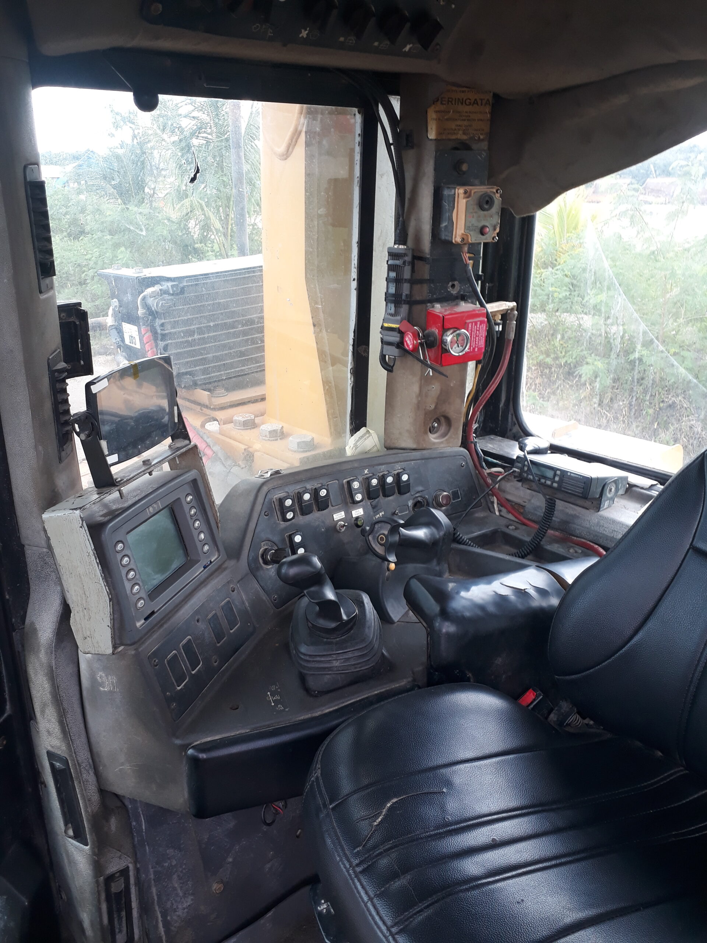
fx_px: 735
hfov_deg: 51.4
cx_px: 354
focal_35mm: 27
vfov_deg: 65.3
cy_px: 472
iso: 50
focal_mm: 3.6
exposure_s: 1/50
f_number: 1.9
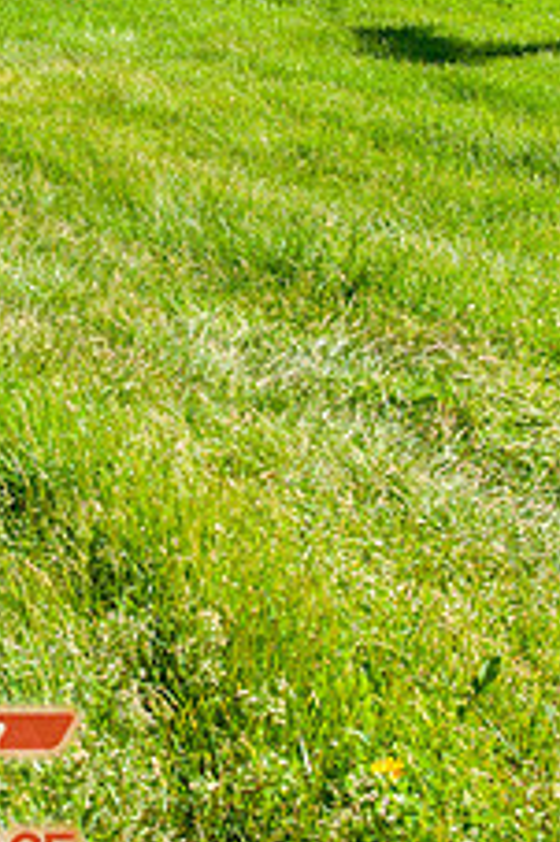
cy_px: 130
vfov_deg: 19.9
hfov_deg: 13.4
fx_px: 2360
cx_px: 13
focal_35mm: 101
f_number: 8
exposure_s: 1/400
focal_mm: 34
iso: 200
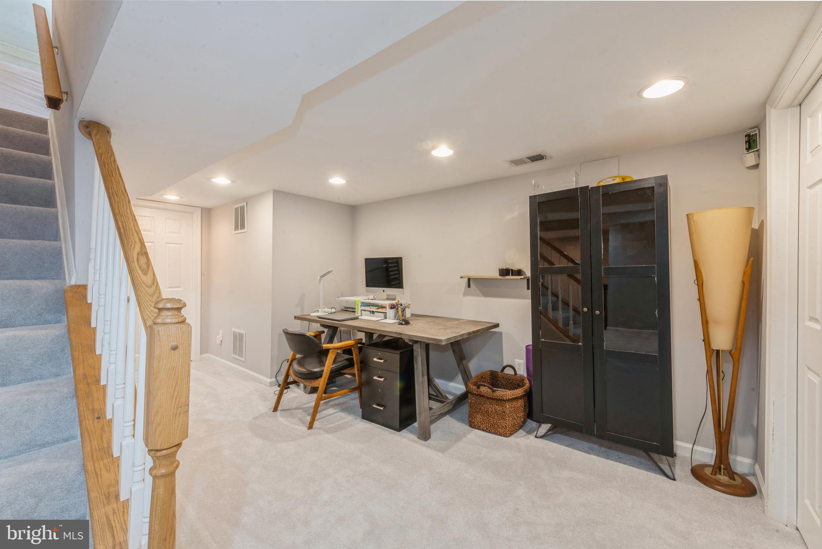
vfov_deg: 81.3
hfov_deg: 104.2
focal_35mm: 14
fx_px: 320
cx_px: 411
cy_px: 274
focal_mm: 14
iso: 200
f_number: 16
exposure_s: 1.3
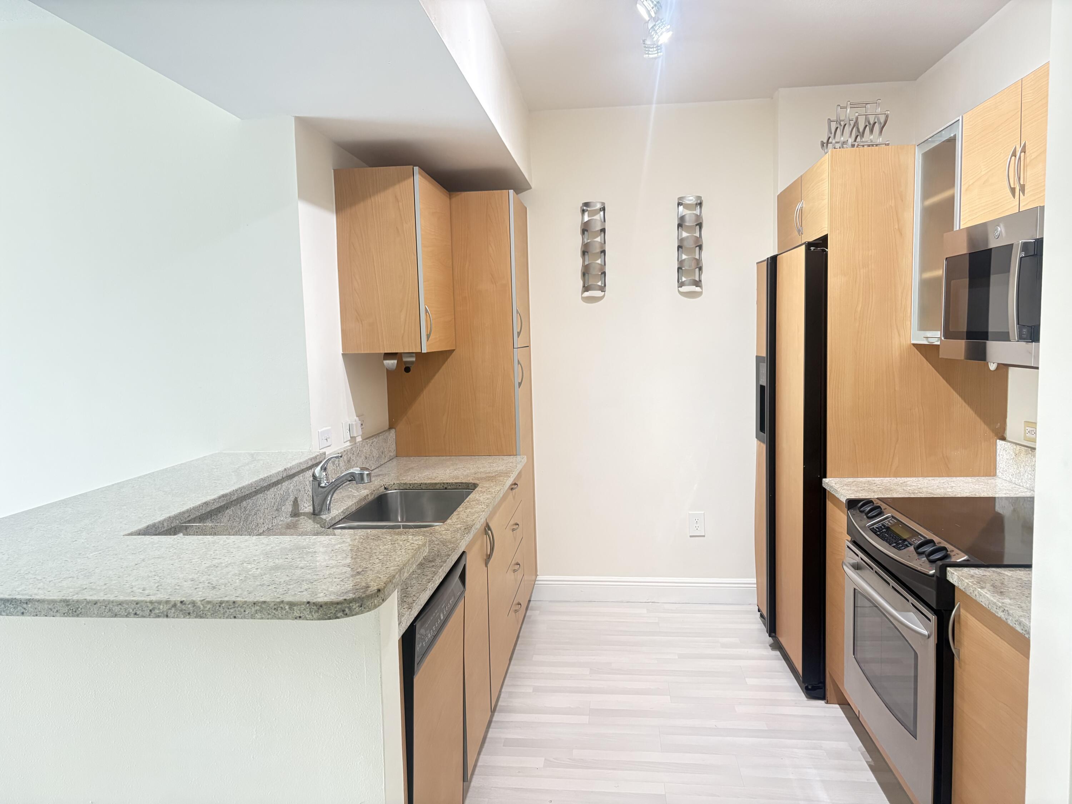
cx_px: 536
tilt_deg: -4.9
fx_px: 805
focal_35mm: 26
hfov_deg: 67.3
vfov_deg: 53.1
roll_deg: +1.9
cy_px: 402
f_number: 1.6
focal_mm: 5.96
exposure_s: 1/60
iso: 320
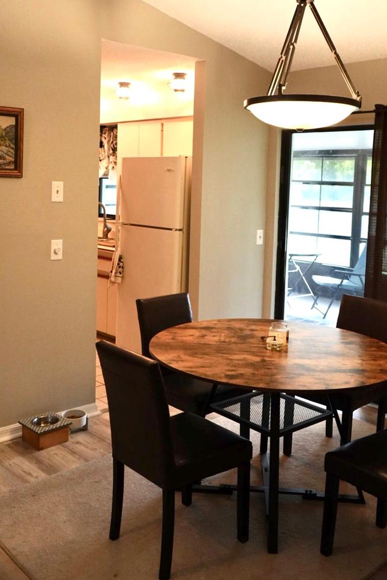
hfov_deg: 36.9
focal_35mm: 36
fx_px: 580
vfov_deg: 52.8
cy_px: 233
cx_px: 189
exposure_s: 1/160
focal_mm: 29
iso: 2500
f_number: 3.5
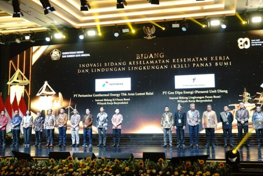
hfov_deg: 48.2
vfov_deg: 33.4
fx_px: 293
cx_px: 152
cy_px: 75
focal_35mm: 40
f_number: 4
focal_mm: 31
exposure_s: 1/125
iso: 1600
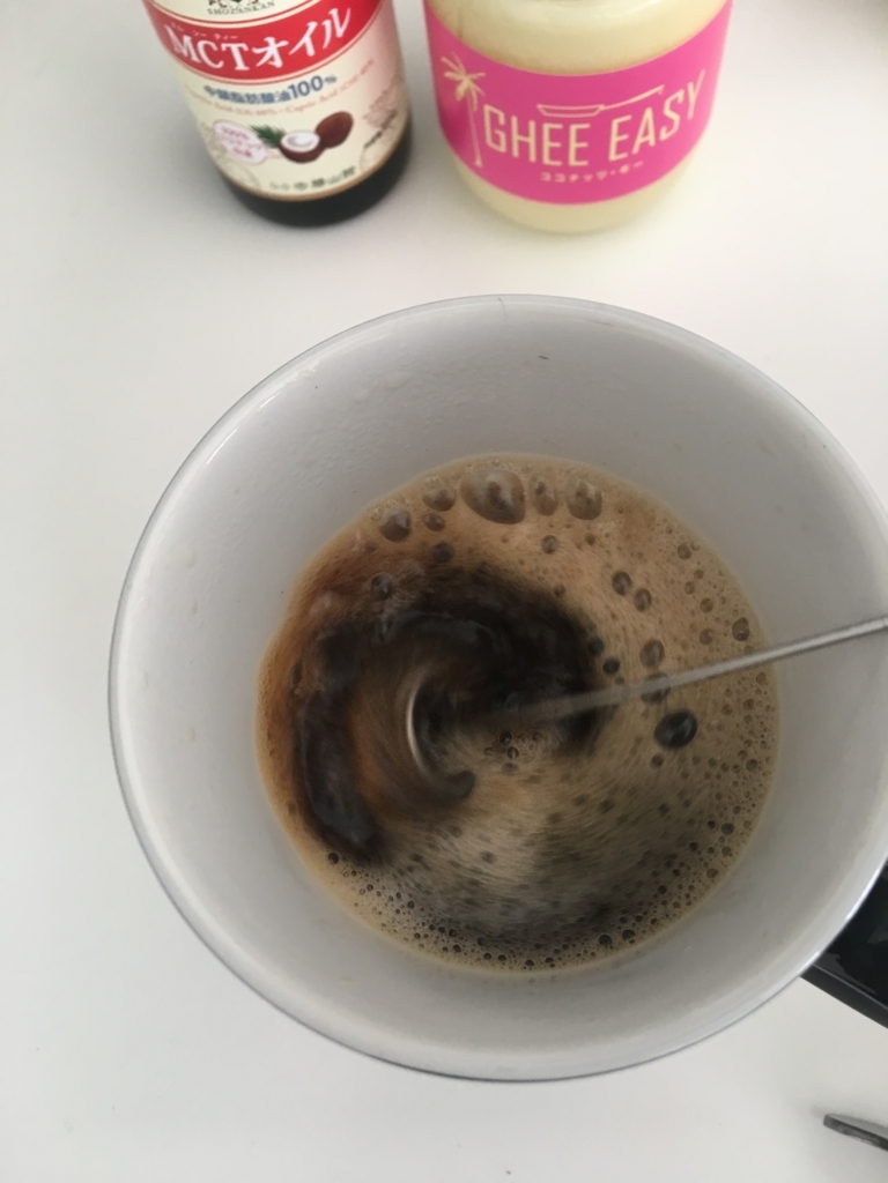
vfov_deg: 61.7
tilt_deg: -72.2
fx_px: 992
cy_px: 592
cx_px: 444
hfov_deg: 48.2
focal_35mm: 29
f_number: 2.2
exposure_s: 1/30
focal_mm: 4.15
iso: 40
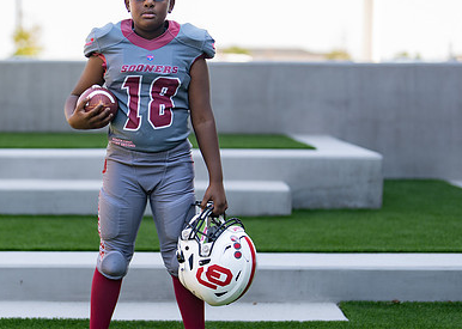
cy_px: 152
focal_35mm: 83
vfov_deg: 17.2
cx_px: 157
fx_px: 1088
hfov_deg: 23.9
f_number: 1.2
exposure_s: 1/1600
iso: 100
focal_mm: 50
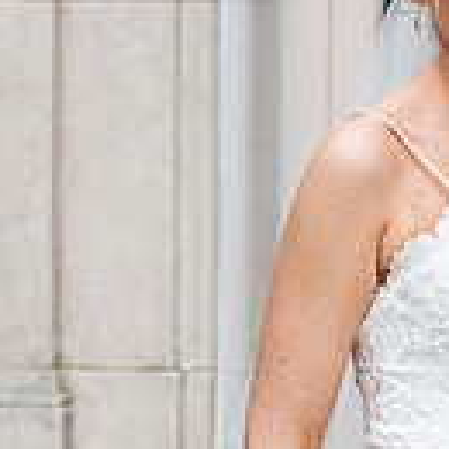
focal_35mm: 296
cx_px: 682
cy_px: 279
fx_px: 4344
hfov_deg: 5.9
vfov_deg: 5.9
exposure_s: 1/1000
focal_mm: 70
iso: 640
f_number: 3.5
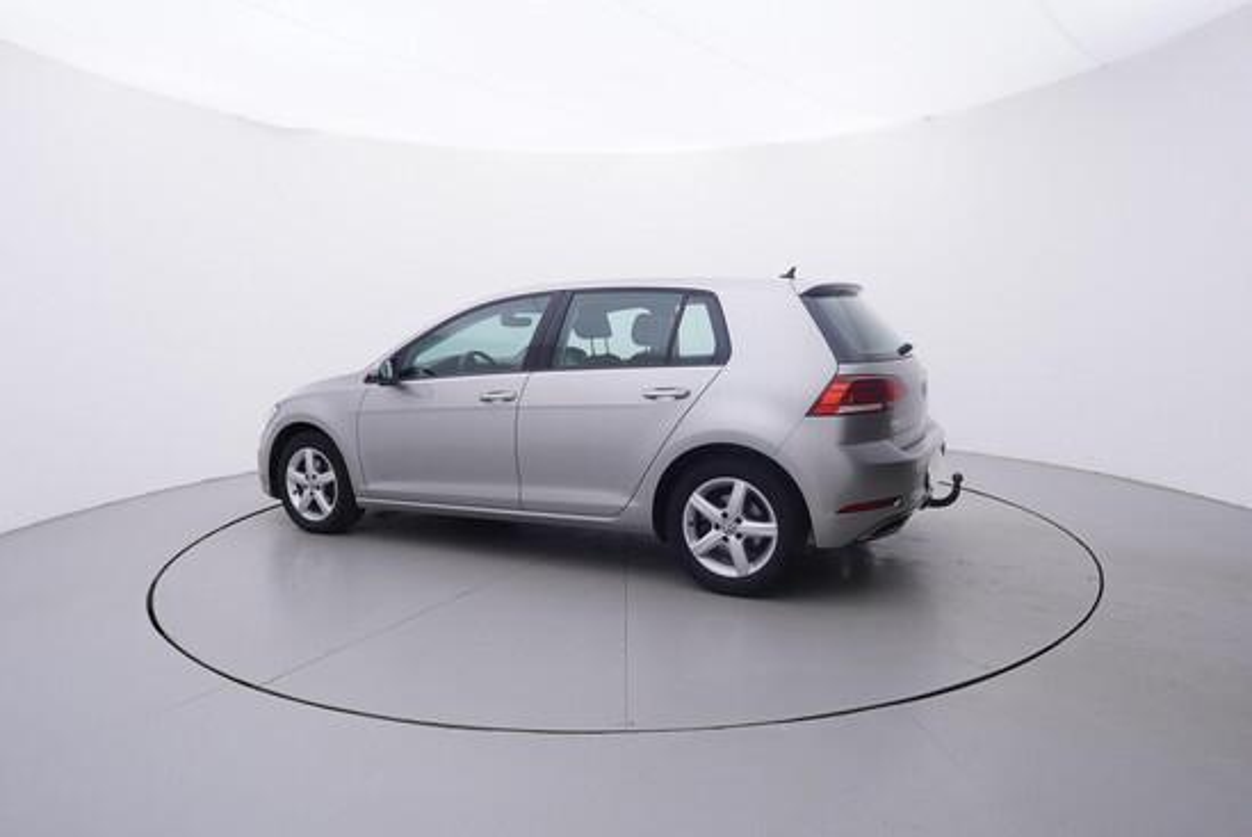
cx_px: 626
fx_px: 783
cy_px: 418
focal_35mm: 22
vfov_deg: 56.2
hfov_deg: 77.3
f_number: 5
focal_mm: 15
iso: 200
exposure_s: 1/80
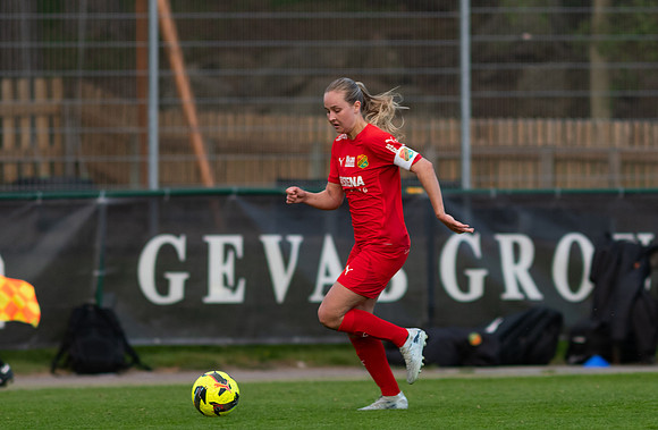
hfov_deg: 2.9
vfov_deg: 1.9
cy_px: 253
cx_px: 380
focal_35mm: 709
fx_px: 12886
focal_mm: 300
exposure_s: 1/1000
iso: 450
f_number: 3.2
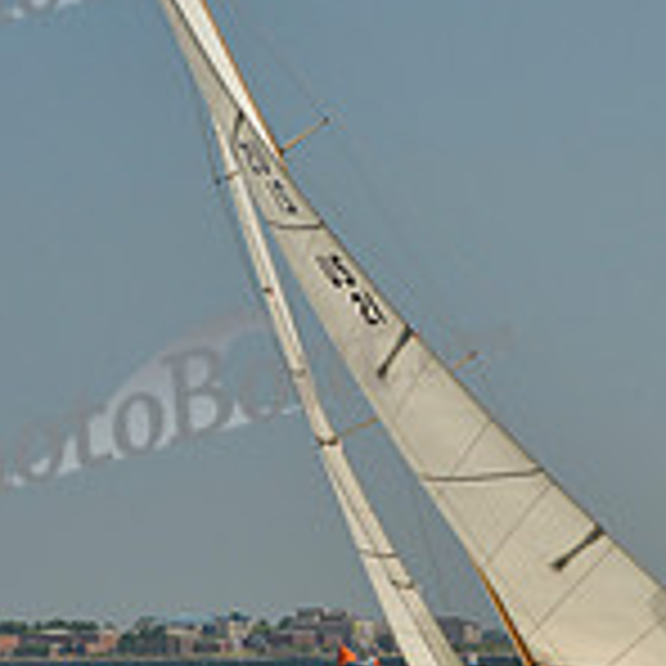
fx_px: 5072
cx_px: 752
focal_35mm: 233
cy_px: 106
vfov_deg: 7.5
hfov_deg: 7.5
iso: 280
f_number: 8
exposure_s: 1/800
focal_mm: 70
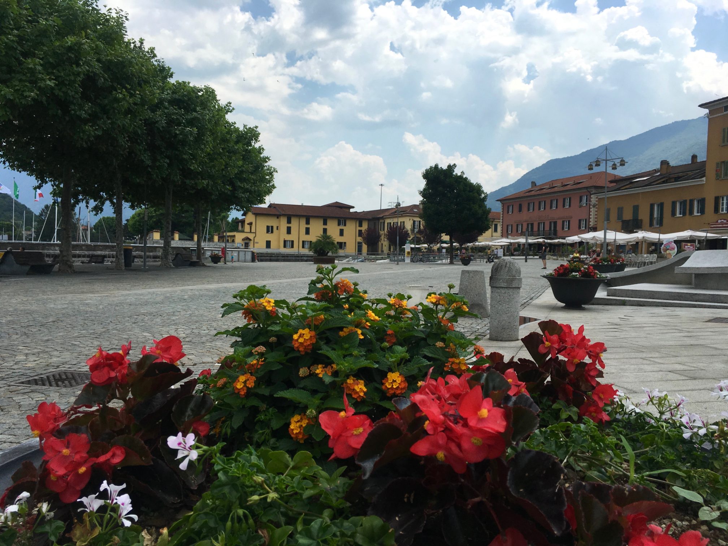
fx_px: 610
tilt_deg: -1.6
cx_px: 364
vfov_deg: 48.2
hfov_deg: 61.7
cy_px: 273
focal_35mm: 29
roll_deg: -1.2
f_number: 2.2
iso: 25
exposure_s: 1/2404
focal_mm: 4.15
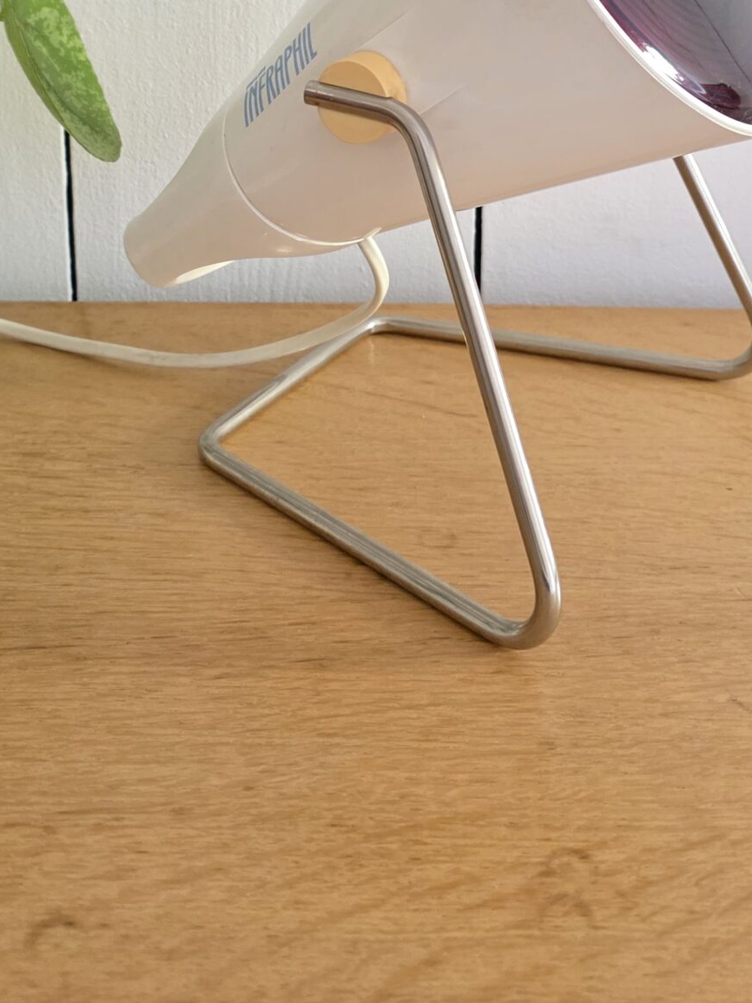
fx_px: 1478
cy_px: 56
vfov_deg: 34.8
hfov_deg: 28.6
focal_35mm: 51
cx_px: 386
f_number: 1.7
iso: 1600
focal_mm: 6.3
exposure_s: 1/50
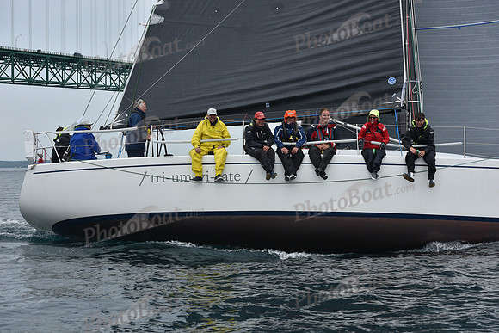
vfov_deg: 19.5
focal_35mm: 70
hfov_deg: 28.8
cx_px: 250
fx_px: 970
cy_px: 166
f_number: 7.1
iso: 250
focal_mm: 70
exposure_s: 1/800
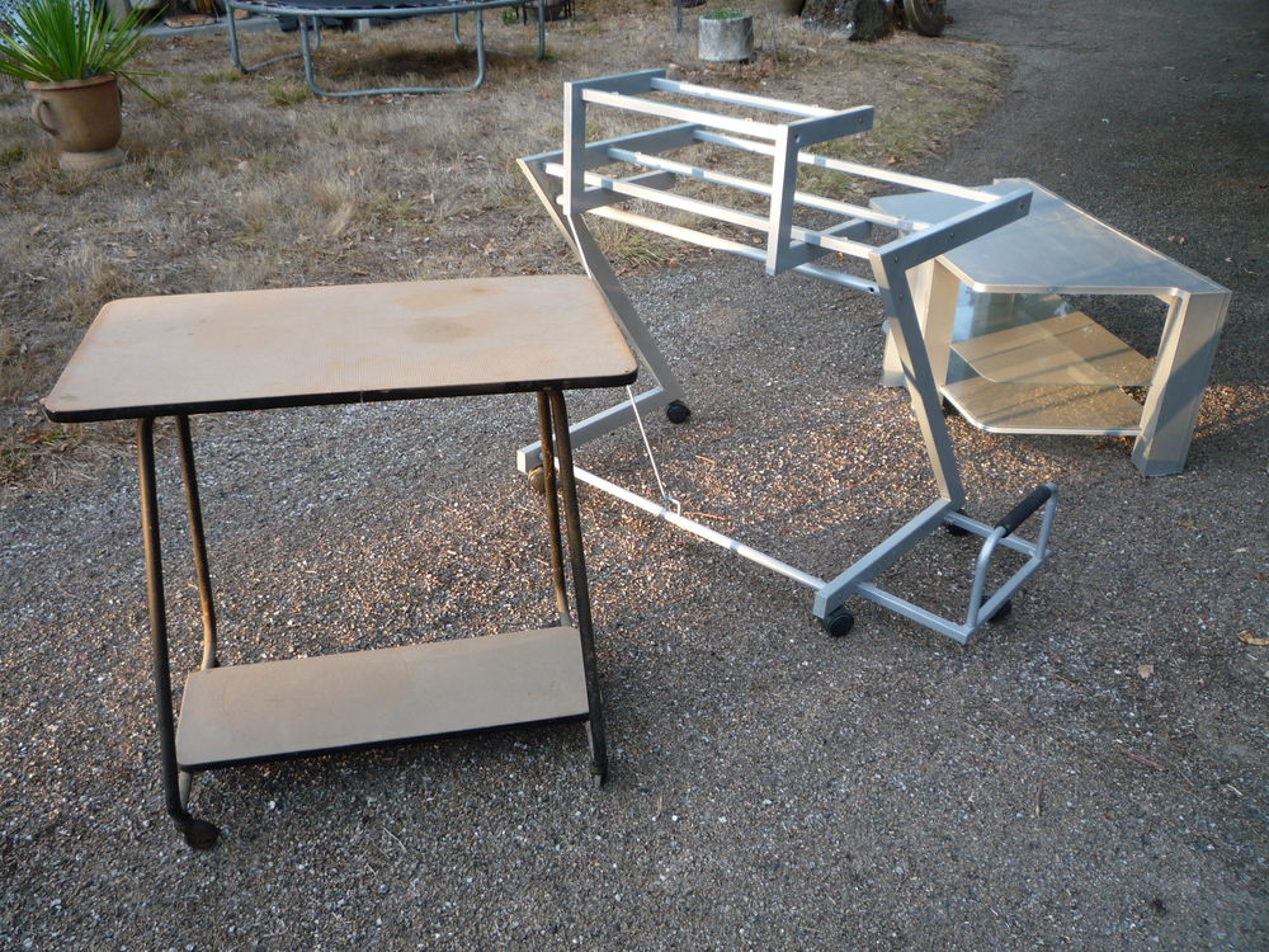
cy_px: 476
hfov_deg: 60.0
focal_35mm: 30
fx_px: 1100
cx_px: 634
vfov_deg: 46.8
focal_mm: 5.2
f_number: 3.3
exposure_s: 1/60
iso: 100
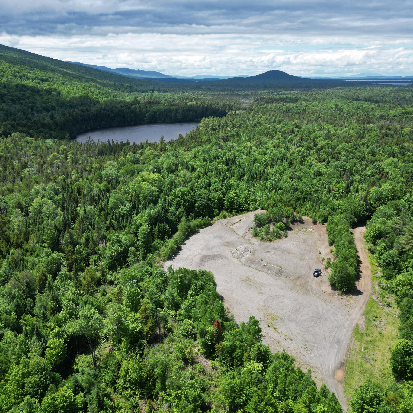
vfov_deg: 55.6
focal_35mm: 29
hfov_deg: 55.6
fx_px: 391
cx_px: 216
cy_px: 208
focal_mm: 6.72
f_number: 1.7
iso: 130
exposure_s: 1/2500
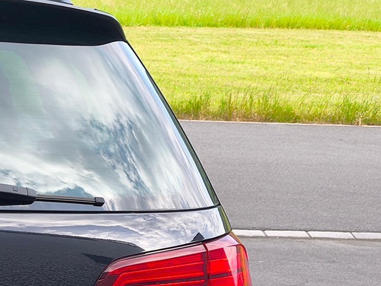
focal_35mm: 85
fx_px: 936
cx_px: -150
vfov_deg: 16.8
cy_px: 320
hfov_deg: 20.5
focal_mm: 6.57
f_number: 1.6
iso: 50
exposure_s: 1/220
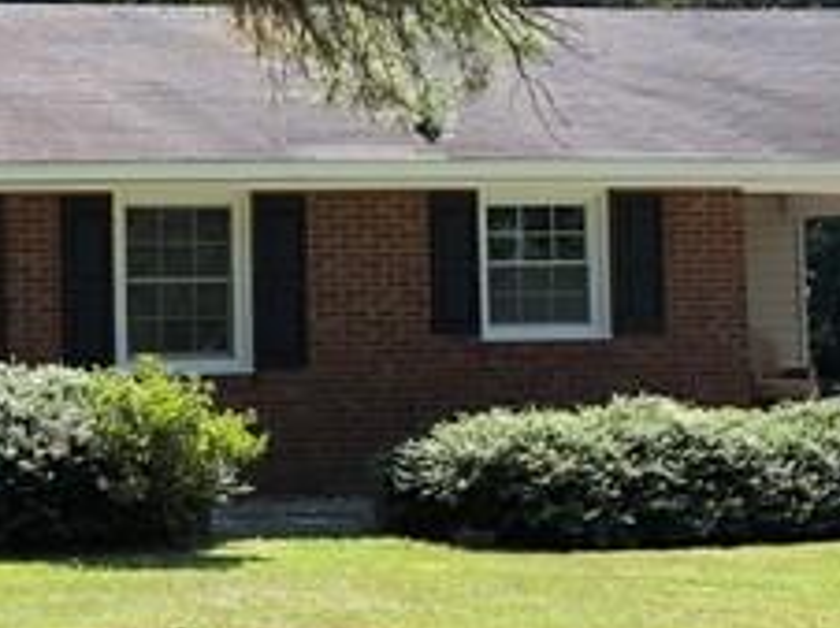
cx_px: -130
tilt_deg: +1.9
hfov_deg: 15.1
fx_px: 3079
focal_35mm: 127
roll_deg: +1.4
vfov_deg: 11.6
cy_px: 256
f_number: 1.8
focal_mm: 4
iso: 20
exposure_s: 1/440
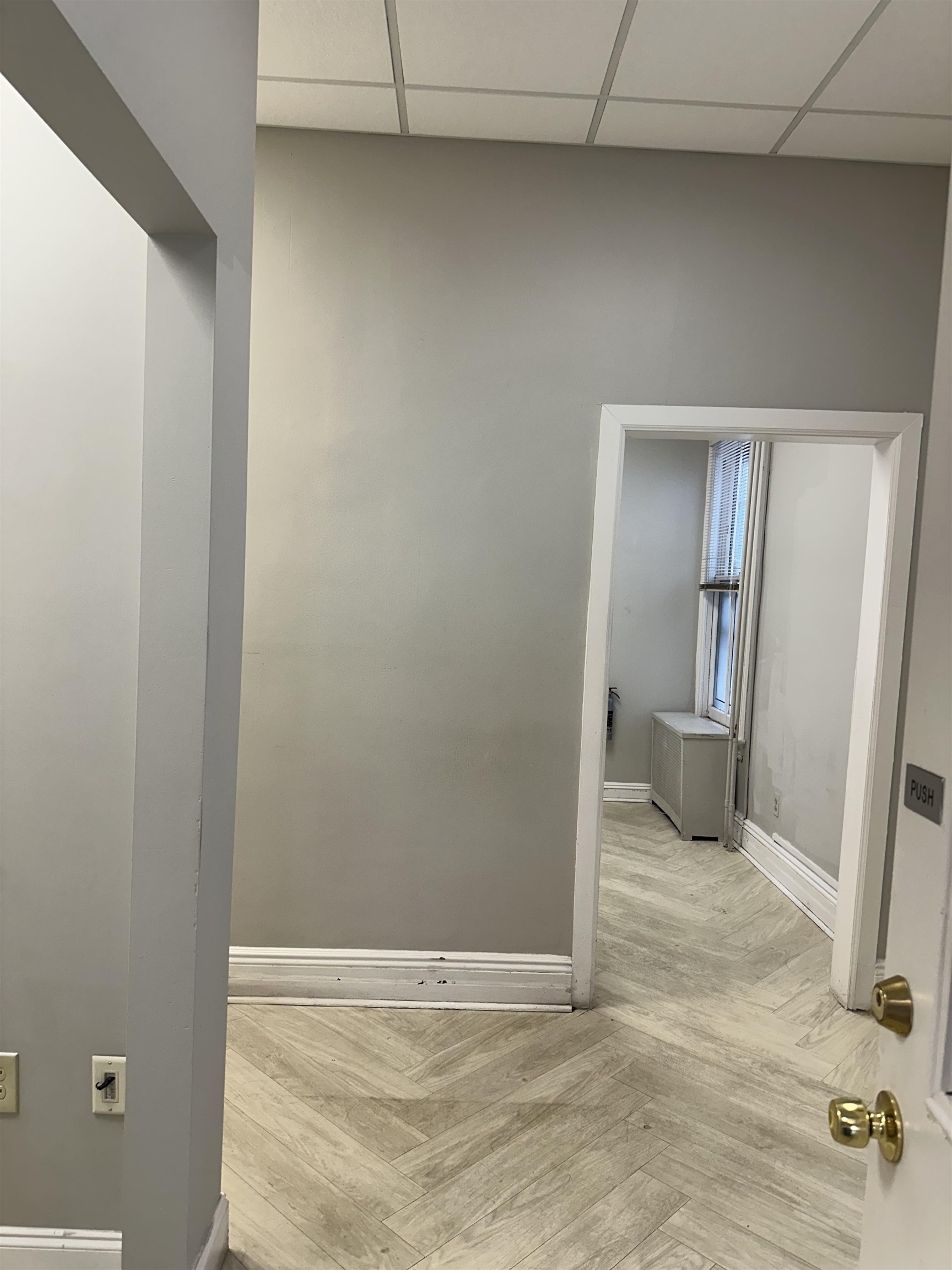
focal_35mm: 24
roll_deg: -3.2
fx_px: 880
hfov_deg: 56.8
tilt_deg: -3.3
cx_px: 476
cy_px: 635
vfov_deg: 71.6
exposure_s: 1/120
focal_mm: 6.86
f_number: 1.78
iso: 125
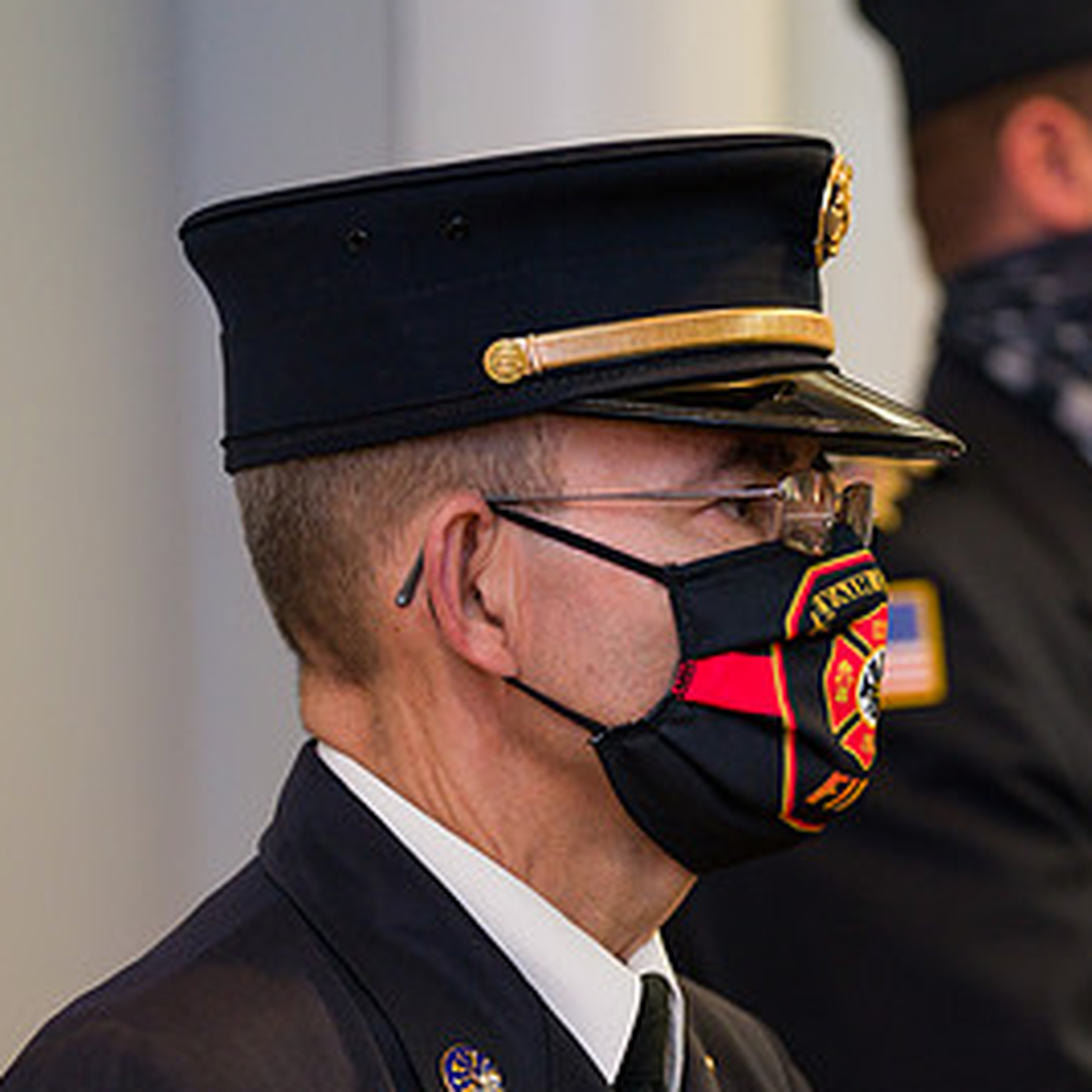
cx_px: 998
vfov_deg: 9.1
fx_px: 6888
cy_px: 603
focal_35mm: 193
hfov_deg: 9.0
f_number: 3.2
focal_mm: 105
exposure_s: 1/125
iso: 1600
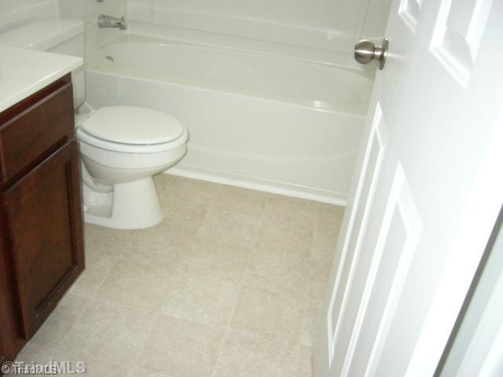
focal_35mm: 35
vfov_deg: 40.7
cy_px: 188
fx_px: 509
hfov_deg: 52.6
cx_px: 252
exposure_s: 1/50
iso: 400
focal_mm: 5.8
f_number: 2.8
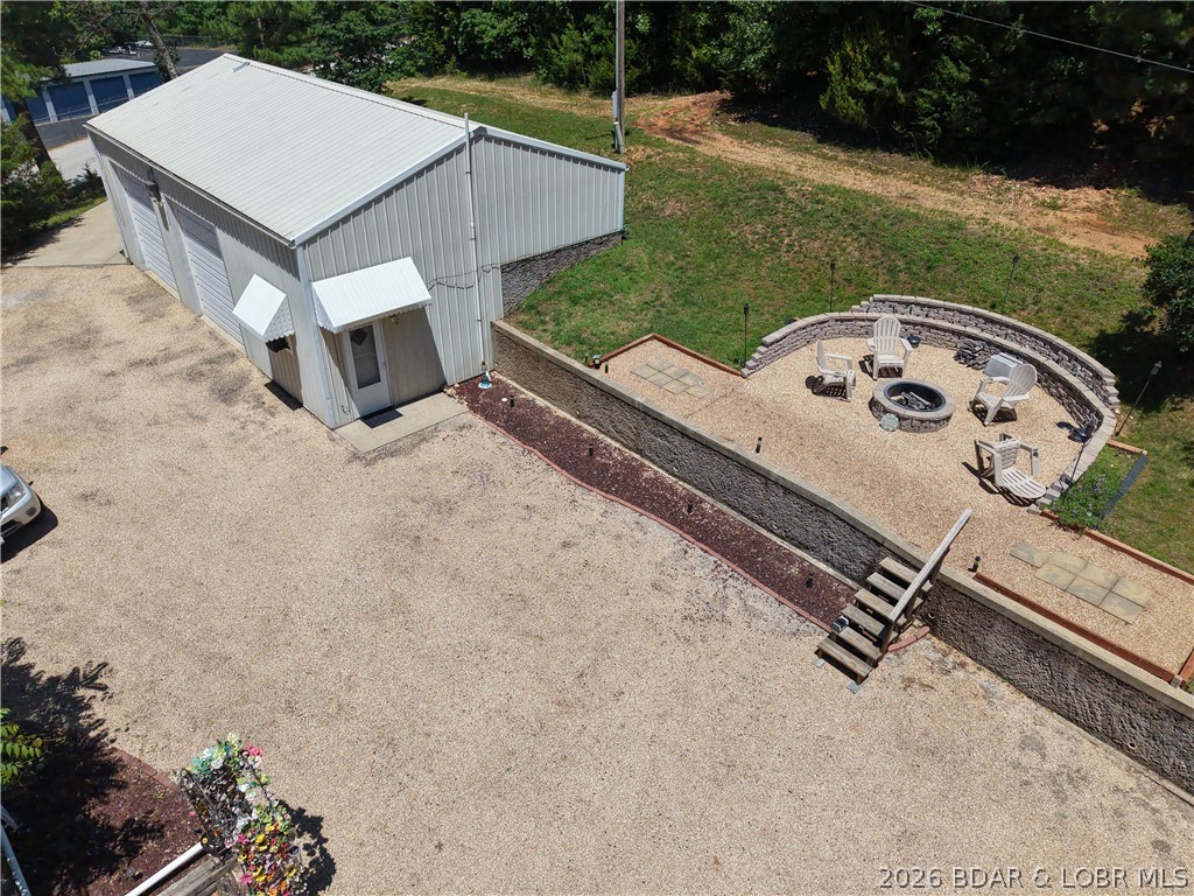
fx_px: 828
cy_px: 448
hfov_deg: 71.6
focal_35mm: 24
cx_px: 597
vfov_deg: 56.8
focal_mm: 8.67
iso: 100
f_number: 1.8
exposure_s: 1/160
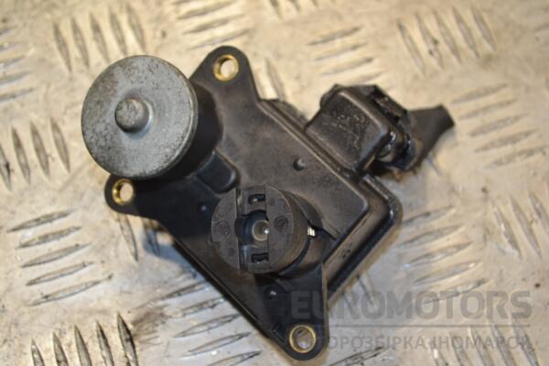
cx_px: 274
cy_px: 183
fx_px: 1258
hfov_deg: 24.6
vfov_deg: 16.6
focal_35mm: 82
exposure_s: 1/60
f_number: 5.6
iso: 400
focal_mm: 55
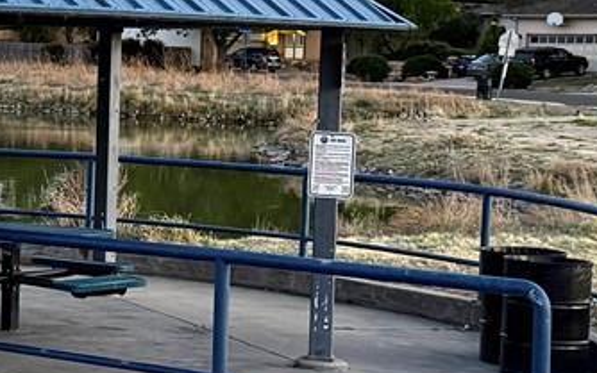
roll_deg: -1.4
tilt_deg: -2.4
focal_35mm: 122
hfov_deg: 16.4
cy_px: 127
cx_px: -122
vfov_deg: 10.7
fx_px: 1986
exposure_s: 1/60
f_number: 1.78
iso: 320
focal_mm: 6.76
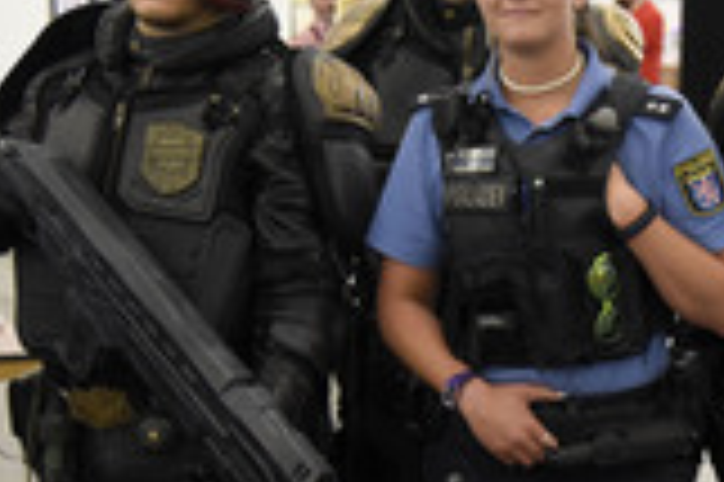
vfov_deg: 10.5
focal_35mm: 129
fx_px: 2592
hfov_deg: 15.8
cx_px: 569
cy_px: 455
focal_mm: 46
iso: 5000
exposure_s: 1/80
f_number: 4.5
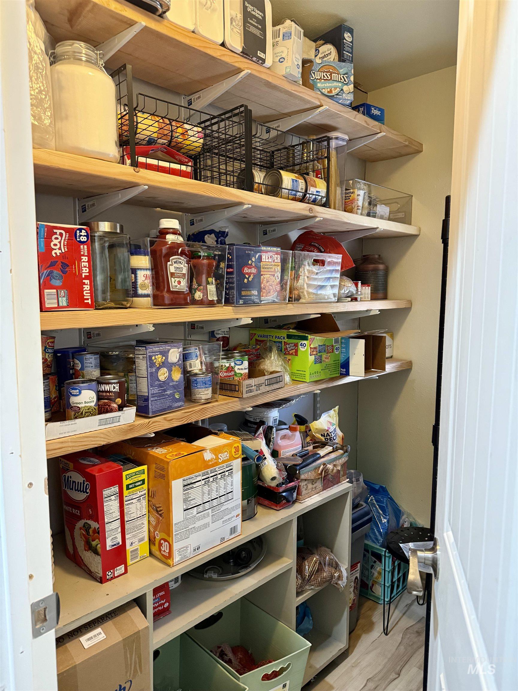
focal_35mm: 24
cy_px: 346
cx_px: 259
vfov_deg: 71.6
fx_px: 479
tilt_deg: -6.3
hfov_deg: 56.8
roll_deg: -1.1
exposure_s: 1/60
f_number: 1.78
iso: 500
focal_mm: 6.76
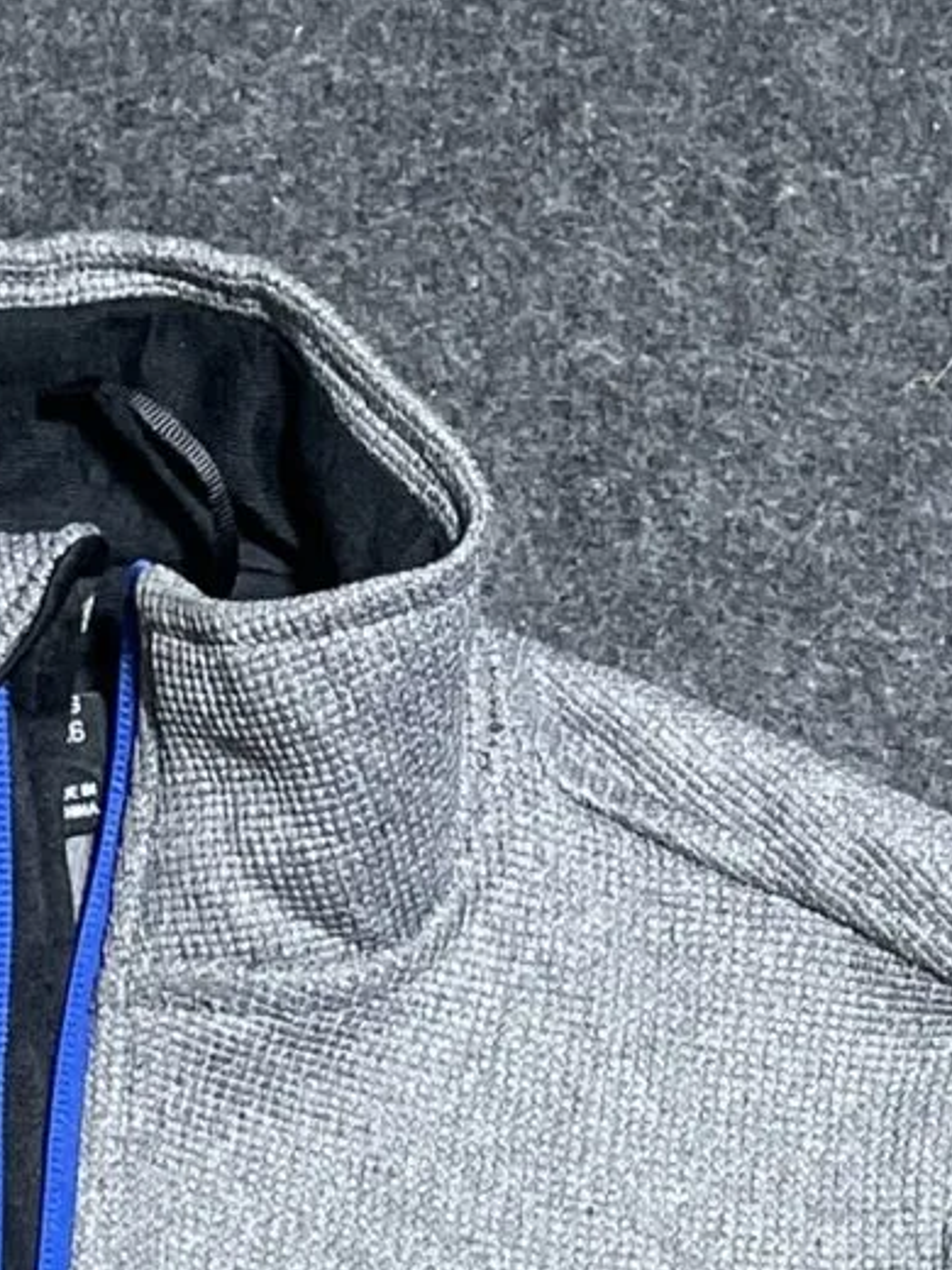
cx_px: 81
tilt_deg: -59.2
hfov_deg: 11.5
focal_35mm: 128
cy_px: 2784
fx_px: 4694
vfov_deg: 12.8
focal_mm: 4.2
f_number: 1.6
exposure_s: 1/100
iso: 125
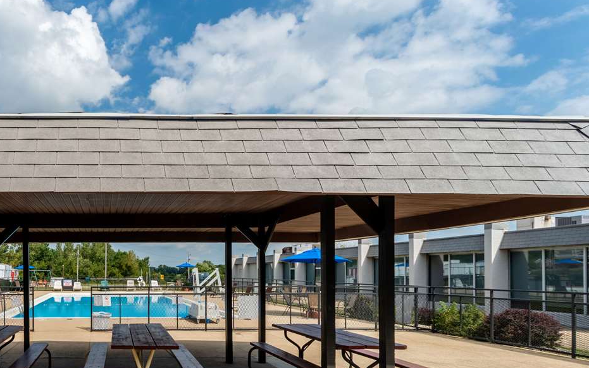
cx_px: 134
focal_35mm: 23
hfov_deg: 70.9
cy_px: 258
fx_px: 369
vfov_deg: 51.6
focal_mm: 14
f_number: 11
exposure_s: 1/2000
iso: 400
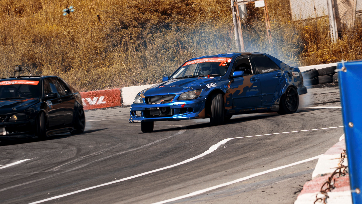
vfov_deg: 4.8
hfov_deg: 8.6
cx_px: 215
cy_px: 90
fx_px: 2419
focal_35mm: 252
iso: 100
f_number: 10
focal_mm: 135
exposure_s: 1/125
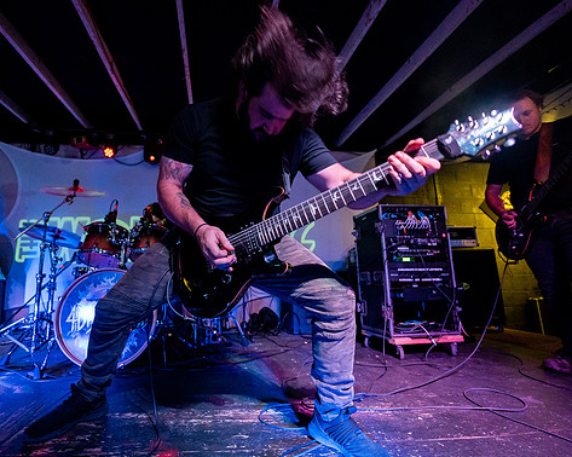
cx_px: 242
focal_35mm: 17
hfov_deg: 89.0
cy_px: 221
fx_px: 288
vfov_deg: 76.9
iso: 3200
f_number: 2.8
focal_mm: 14
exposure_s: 1/200
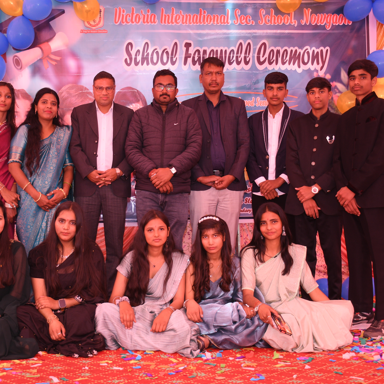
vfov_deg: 34.0
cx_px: 156
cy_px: 193
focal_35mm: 50
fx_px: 628
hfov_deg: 33.9
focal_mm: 26
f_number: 3.8
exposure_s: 1/160
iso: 500
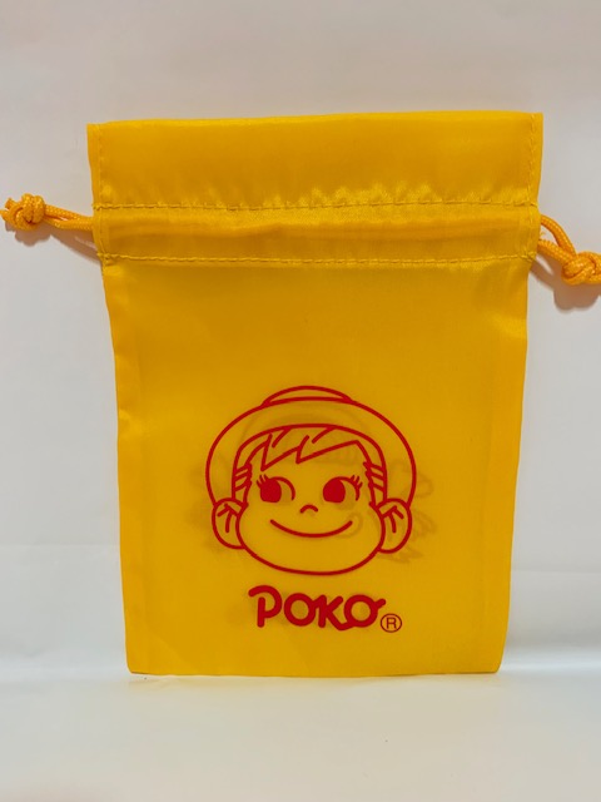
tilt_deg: -11.3
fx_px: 602
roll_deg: +2.8
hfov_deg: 53.1
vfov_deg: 67.3
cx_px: 300
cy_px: 401
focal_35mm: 26
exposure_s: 1/50
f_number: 1.8
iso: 100
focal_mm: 4.25
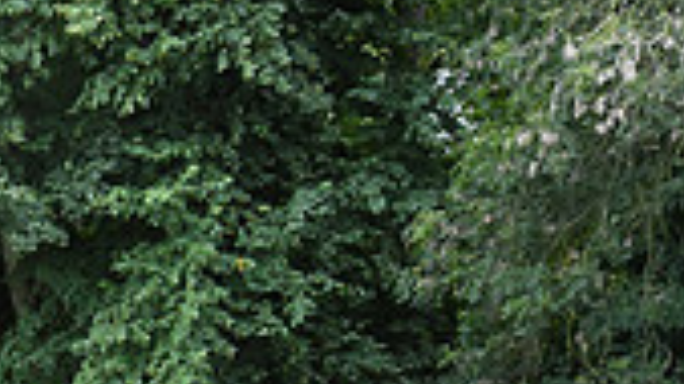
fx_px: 3119
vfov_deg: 6.8
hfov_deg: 11.9
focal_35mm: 172
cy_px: 744
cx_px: -389
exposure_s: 1/1600
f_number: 4.2
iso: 3200
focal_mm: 48
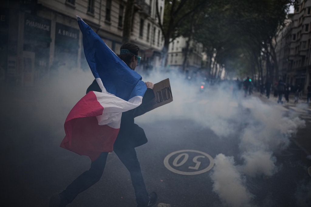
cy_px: 104
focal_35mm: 35
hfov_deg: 54.4
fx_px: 302
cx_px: 156
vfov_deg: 37.8
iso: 800
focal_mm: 35
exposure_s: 1/2500
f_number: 2
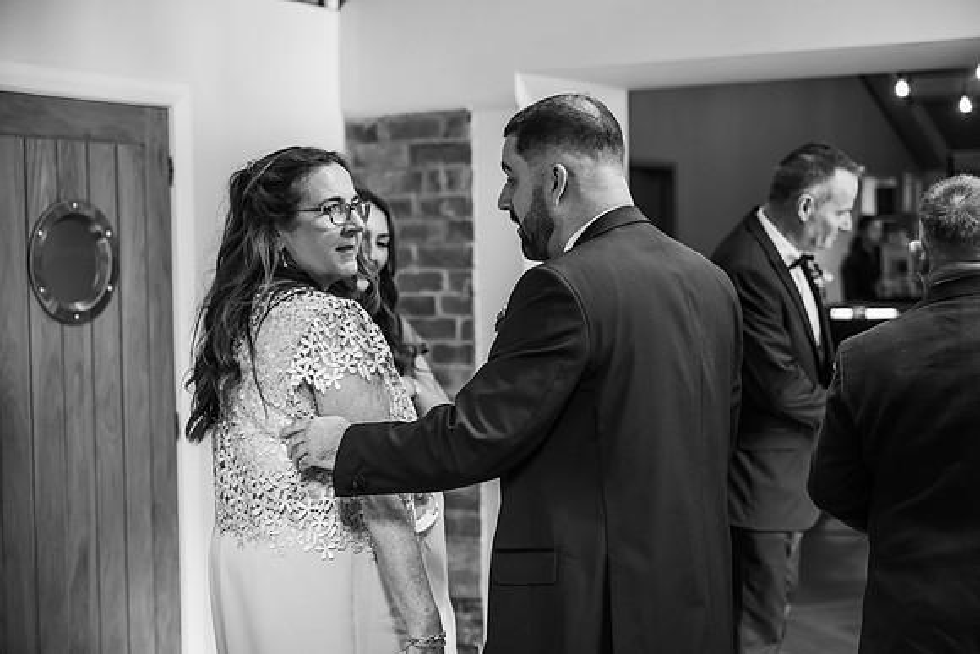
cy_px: 327
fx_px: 1634
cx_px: 490
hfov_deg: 33.4
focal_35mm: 60
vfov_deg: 22.6
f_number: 2.8
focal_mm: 60
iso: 2200
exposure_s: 1/250
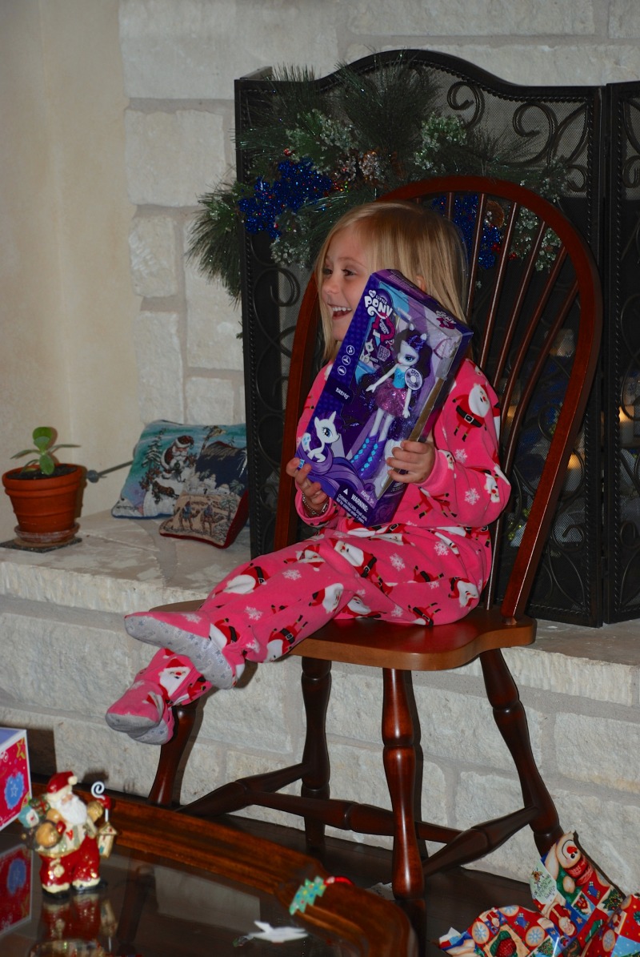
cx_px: 320
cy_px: 478
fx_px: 2632
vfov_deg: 20.6
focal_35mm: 99
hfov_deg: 13.9
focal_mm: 66
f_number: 5.3
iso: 200
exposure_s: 1/60
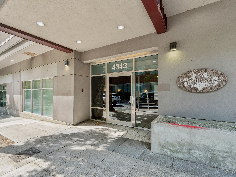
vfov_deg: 74.7
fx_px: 116
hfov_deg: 90.2
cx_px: 98
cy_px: 93
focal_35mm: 17
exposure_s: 1/30
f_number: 9
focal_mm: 10
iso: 200
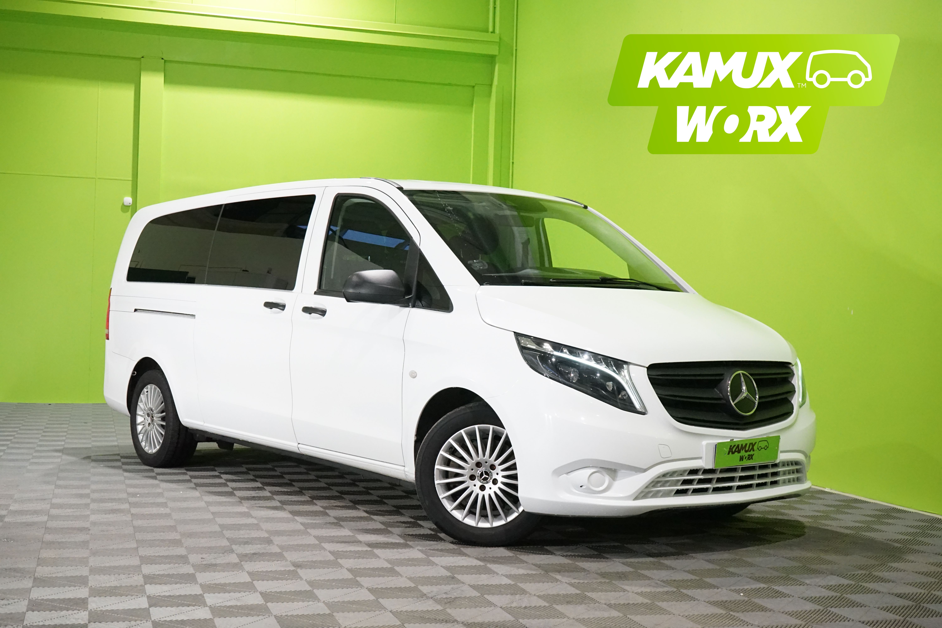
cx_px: 471
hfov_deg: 42.7
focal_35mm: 46
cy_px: 314
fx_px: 1204
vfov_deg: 29.2
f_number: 8
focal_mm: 46
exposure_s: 1/125
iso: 6400
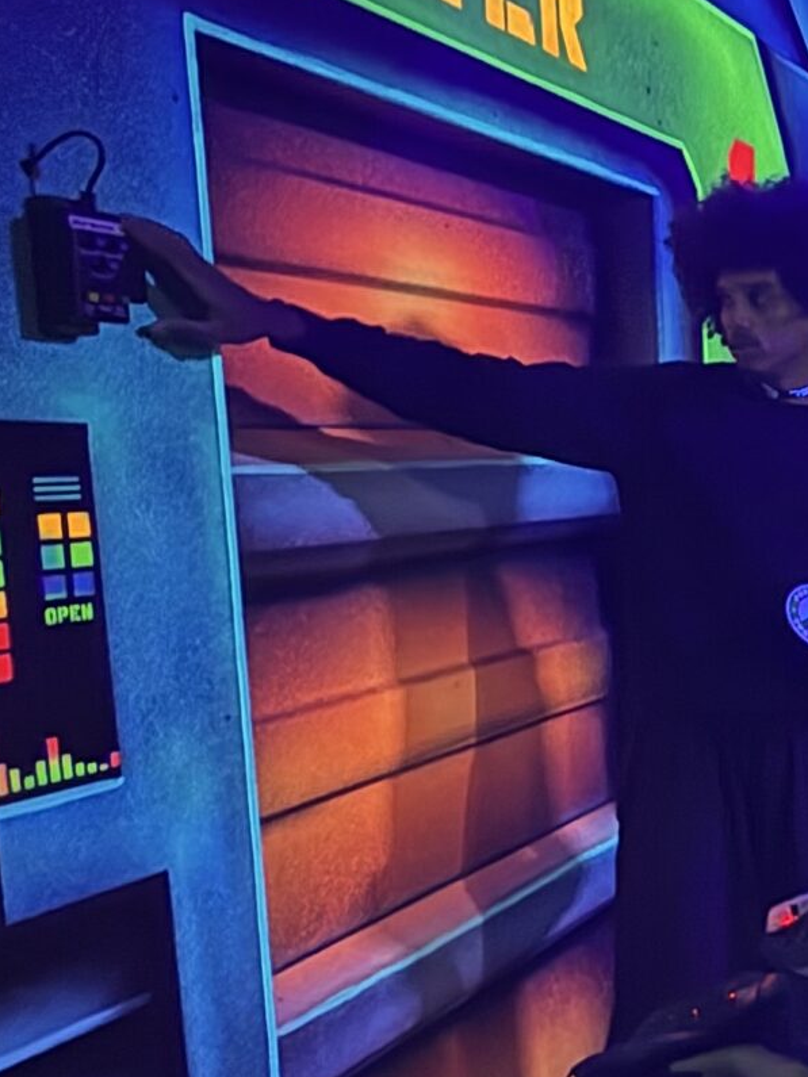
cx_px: 1248
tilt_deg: -7.4
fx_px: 1401
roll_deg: -1.9
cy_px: 635
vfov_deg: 41.9
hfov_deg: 24.3
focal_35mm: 45
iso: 800
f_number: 2.2
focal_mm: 2.22
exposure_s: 1/8
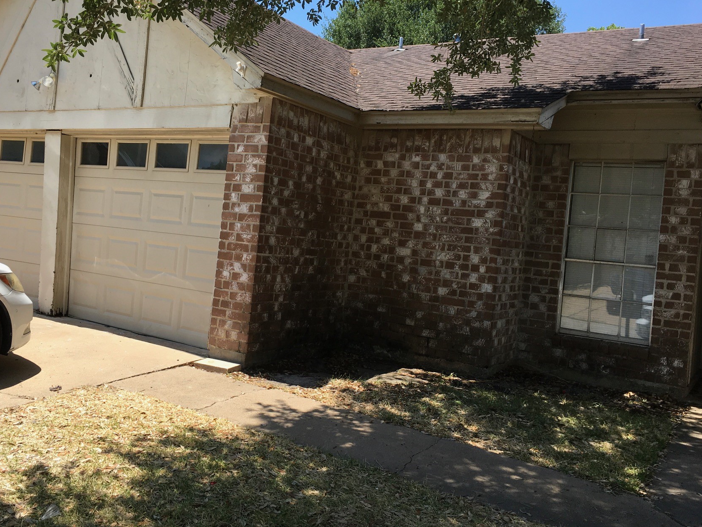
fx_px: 710
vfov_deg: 40.6
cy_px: 224
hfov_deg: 52.4
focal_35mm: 35
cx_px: 297
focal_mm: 4.15
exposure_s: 1/855
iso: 25
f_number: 2.2
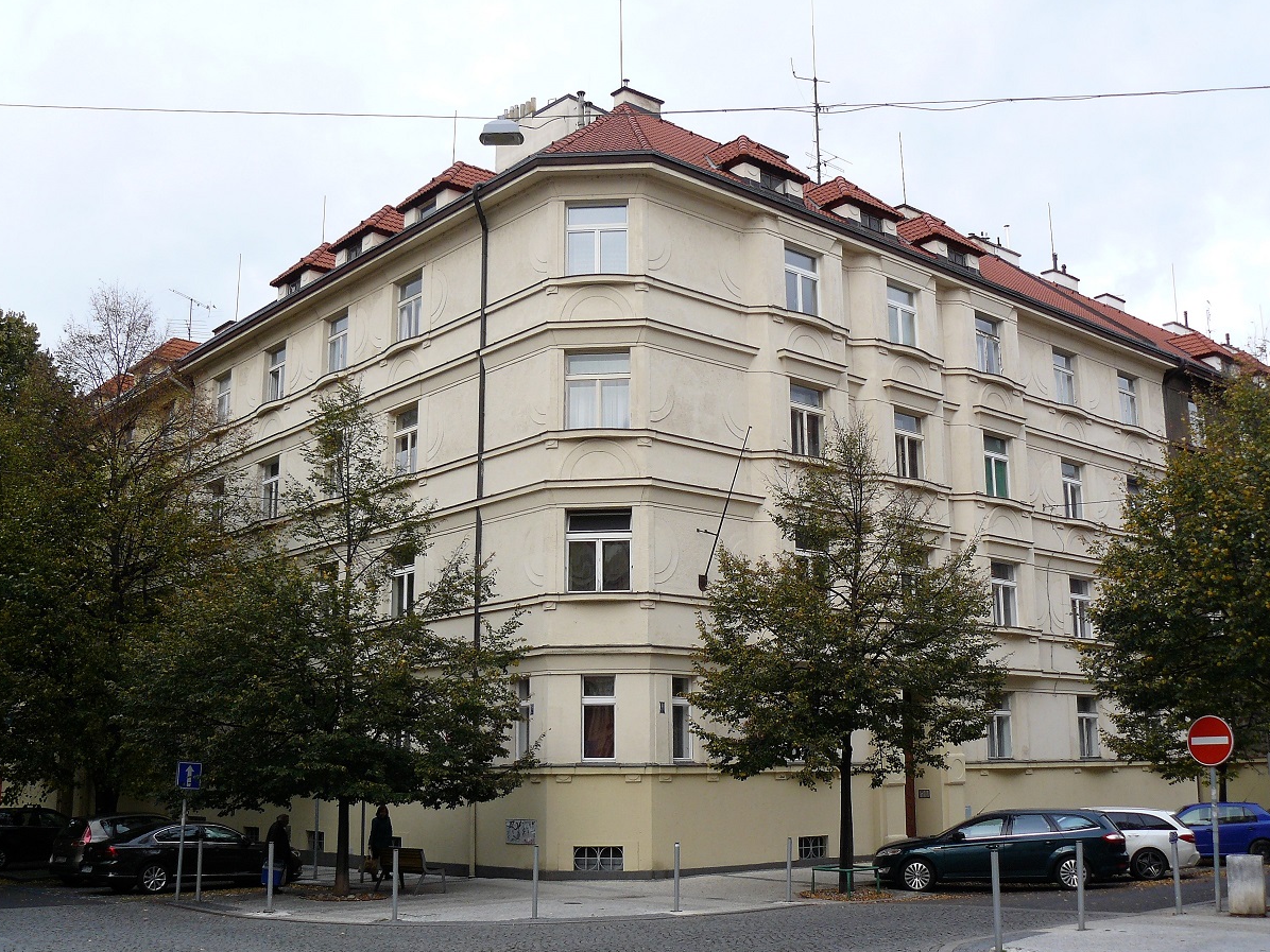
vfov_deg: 38.7
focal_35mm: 37
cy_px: 477
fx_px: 1357
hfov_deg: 50.1
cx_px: 639
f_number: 4
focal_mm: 6
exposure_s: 1/160
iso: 100
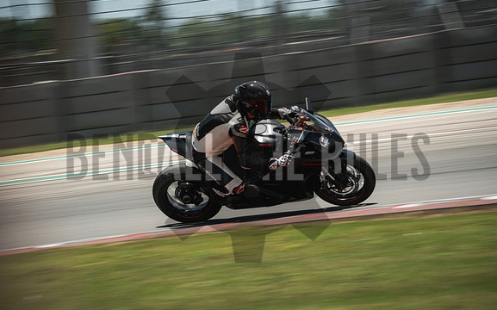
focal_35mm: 325
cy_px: 158
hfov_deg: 6.5
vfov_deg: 4.0
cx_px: 248
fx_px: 4400
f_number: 11
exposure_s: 1/160
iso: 160
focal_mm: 211
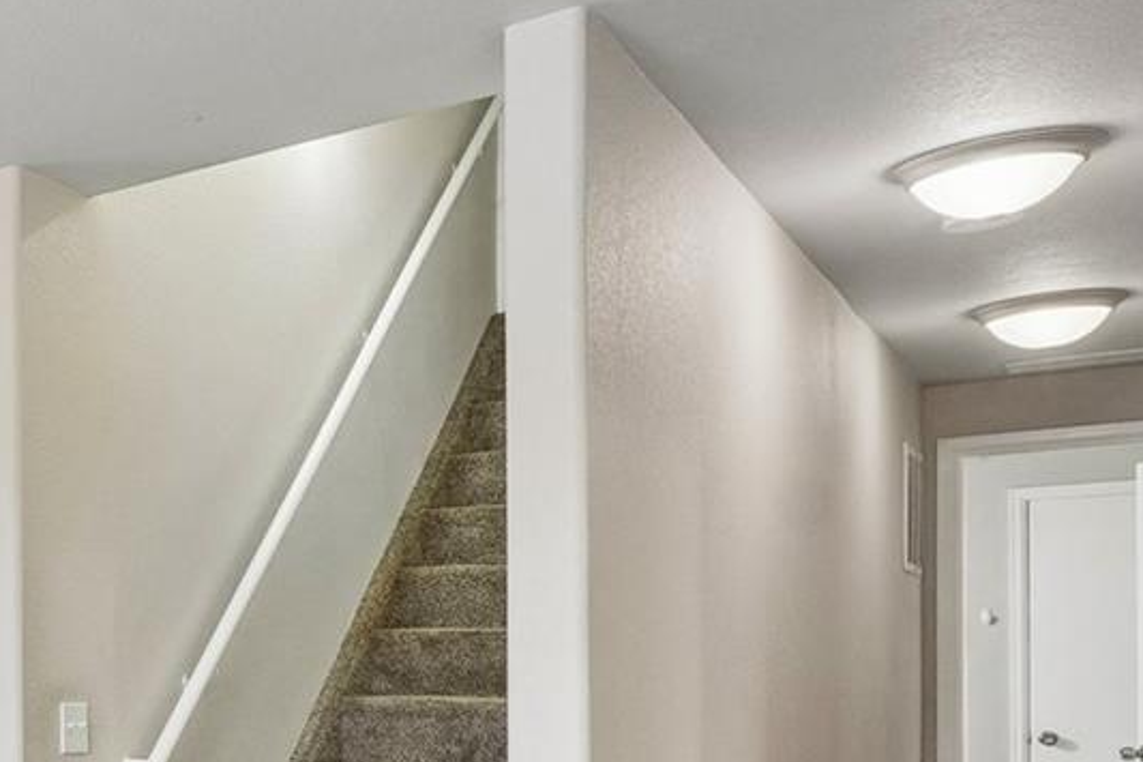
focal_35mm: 45
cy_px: 704
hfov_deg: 31.2
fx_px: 1428
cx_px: -418
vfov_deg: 28.5
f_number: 9
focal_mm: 10
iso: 320
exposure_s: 1/8
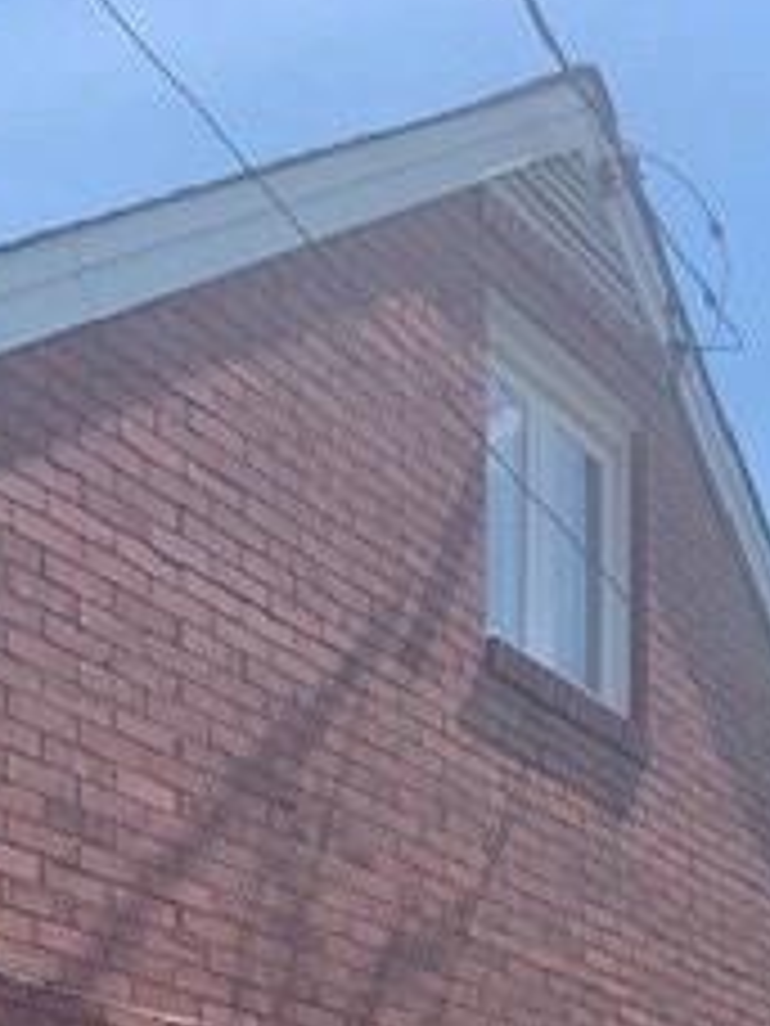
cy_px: 1404
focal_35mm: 73
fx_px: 2165
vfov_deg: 23.1
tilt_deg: +3.4
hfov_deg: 19.7
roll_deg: -0.9
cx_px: 729
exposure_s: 1/1718
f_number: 1.8
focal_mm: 4.25
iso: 25
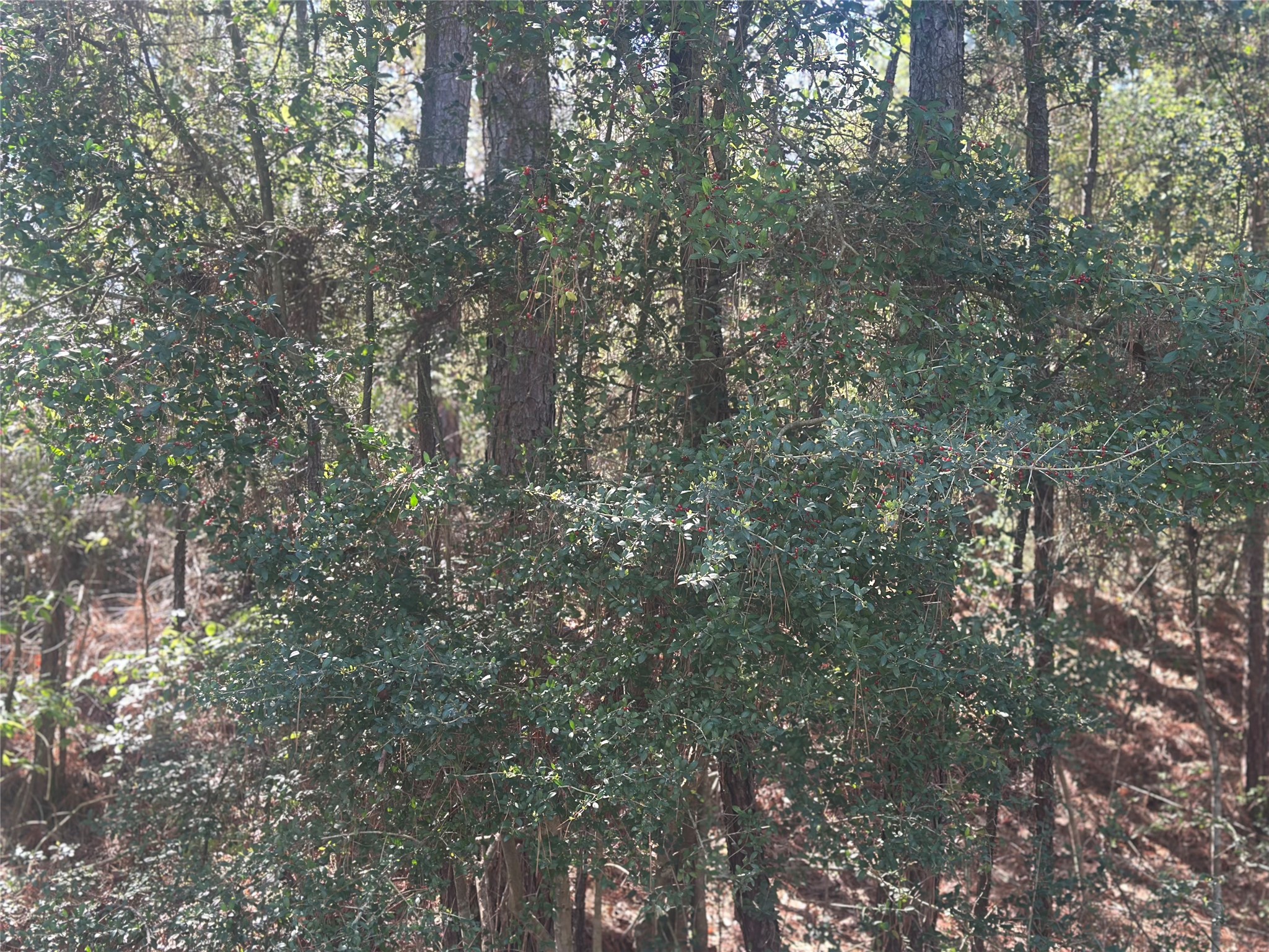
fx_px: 1760
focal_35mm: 48
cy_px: 476
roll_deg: -0.3
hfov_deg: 39.7
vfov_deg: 30.3
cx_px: 634
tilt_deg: +2.5
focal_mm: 6.86
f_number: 1.78
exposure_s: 1/172
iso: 100
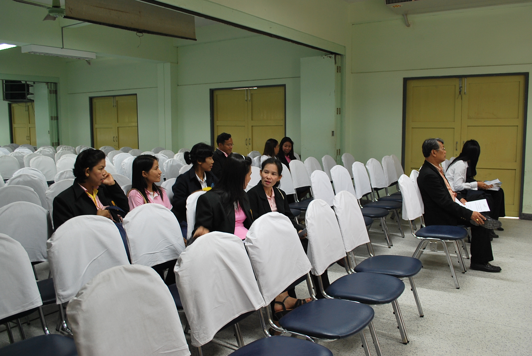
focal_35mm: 30
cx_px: 266
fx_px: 444
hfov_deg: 61.9
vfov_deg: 43.7
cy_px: 178
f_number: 5.6
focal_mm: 20
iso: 200
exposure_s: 1/10
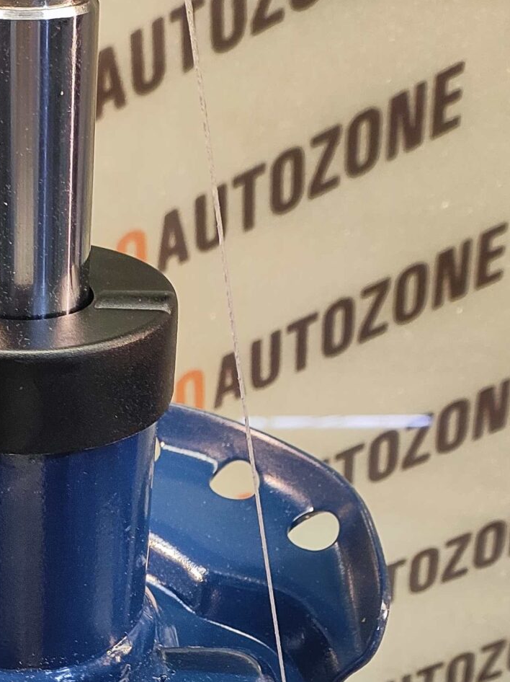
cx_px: -22
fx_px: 905
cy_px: 770
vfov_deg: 34.8
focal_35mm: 46
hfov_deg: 29.1
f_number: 1.79
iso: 177
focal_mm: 4.74
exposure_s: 1/33
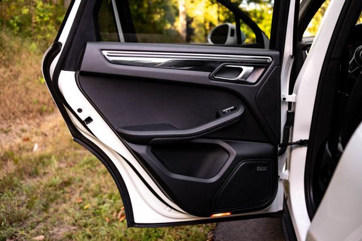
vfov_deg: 37.9
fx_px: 352
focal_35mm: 35
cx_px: 183
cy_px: 119
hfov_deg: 54.4
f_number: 2.8
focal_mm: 34
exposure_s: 1/200
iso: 640
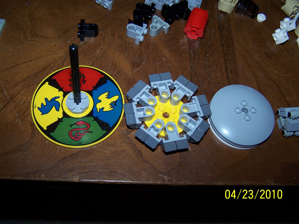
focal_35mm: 38
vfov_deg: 37.7
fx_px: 328
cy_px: 112
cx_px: 150
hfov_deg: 49.0
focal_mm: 6.3
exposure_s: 1/60
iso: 80
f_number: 2.8
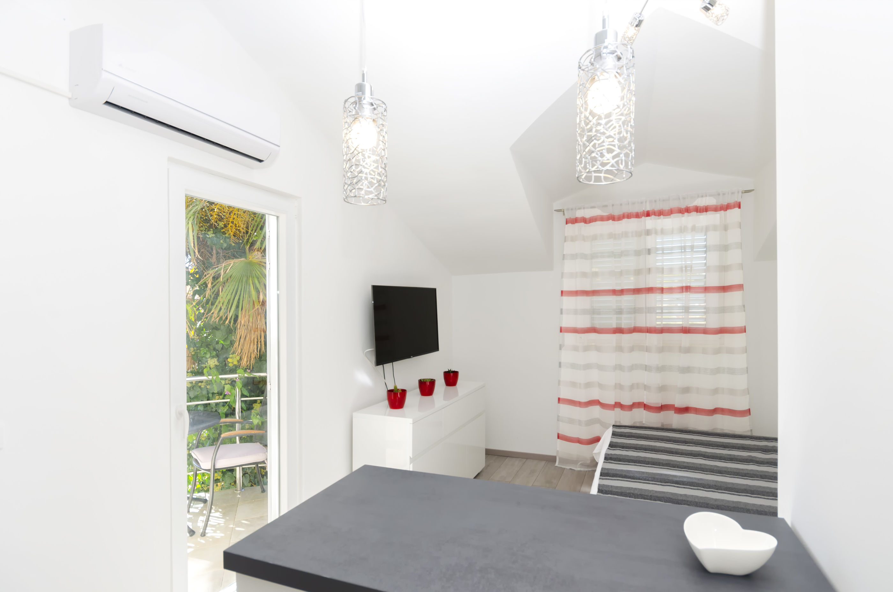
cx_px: 446
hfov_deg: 90.1
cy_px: 296
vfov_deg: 67.2
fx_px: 446
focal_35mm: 18
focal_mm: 12
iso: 250
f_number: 7.1
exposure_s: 1/125
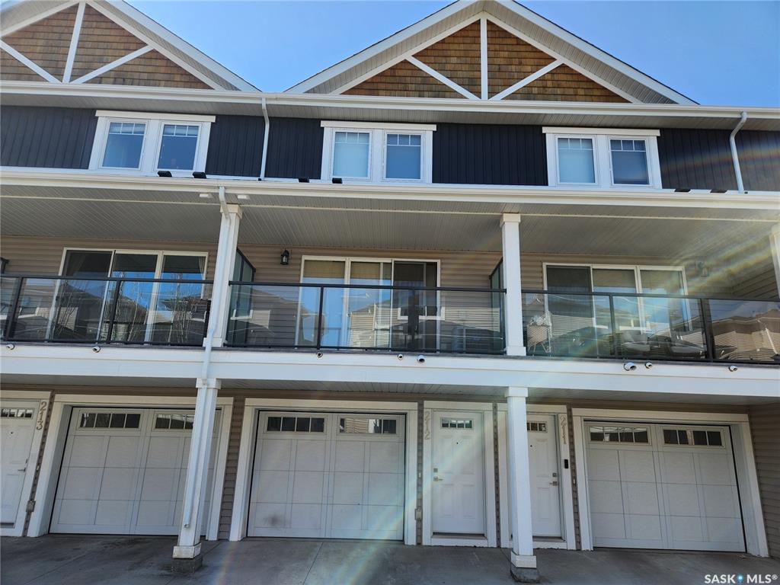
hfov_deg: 73.9
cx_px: 390
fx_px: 518
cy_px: 292
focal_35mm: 23
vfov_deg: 58.9
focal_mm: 5.4
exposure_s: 1/814
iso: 20
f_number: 1.8
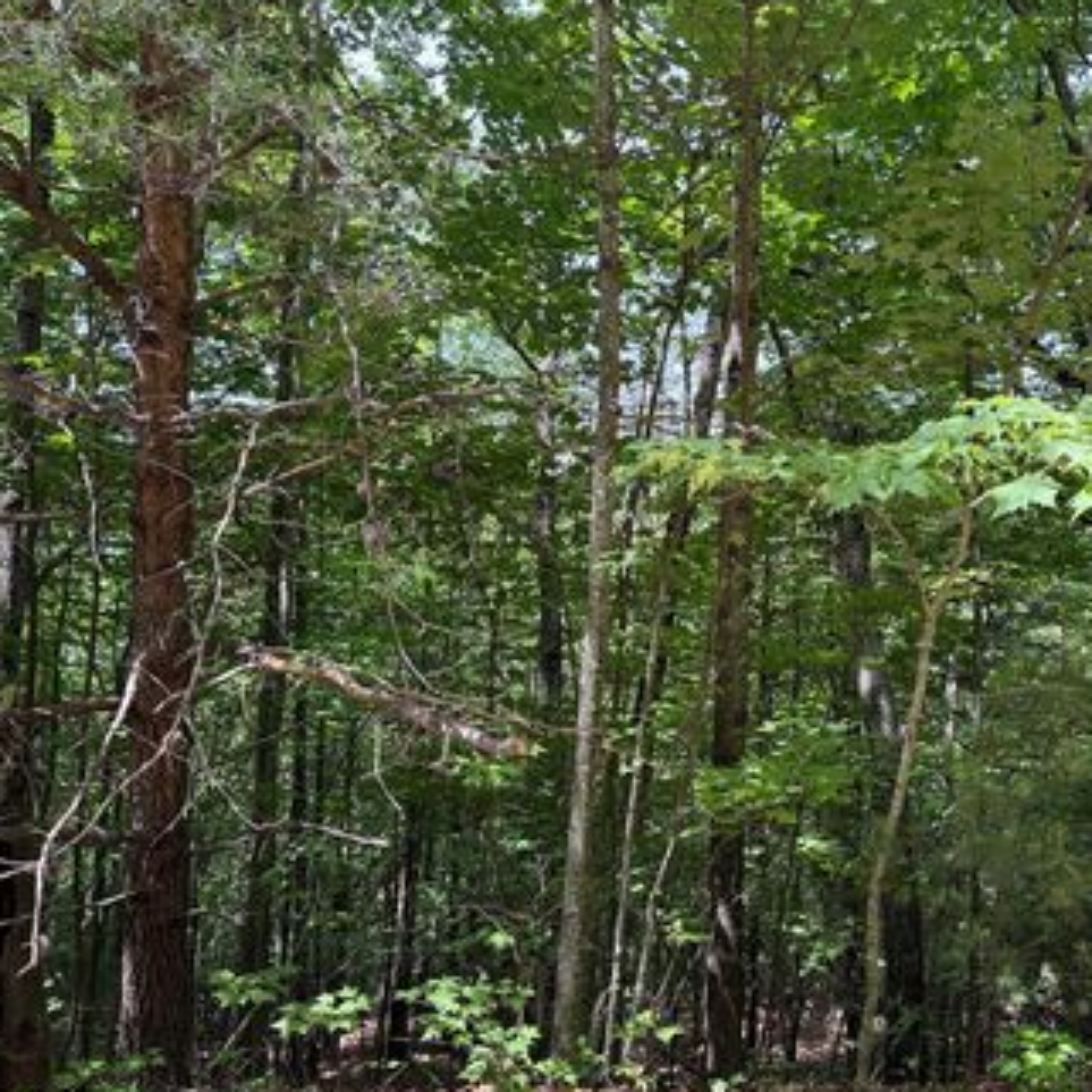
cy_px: 546
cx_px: 776
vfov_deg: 49.7
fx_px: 1178
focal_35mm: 33
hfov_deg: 48.4
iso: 100
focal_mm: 6.76
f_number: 1.78
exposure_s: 1/351
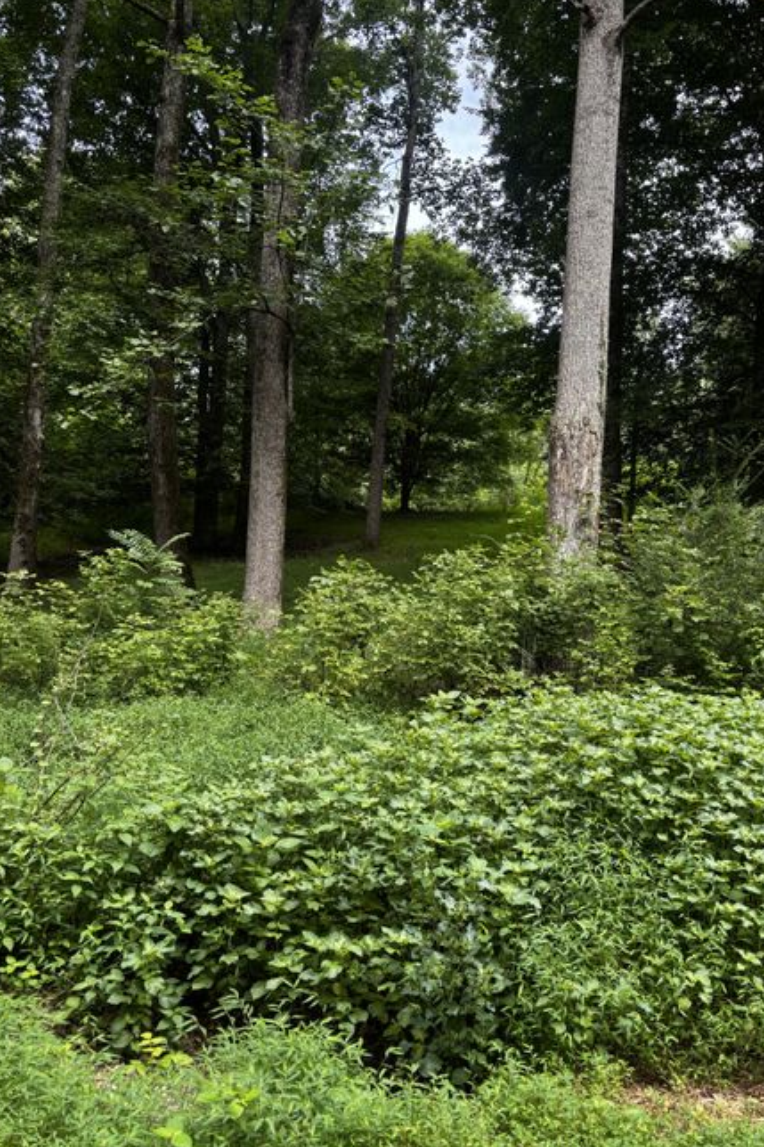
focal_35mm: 28
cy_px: 558
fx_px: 892
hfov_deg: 46.3
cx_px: 426
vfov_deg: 65.5
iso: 40
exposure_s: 1/209
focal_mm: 5.96
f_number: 1.6
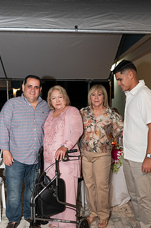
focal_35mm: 43
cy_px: 132
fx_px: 271
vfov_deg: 45.3
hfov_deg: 31.1
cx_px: 83
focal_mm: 35
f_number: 3.2
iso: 1250
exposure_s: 1/125
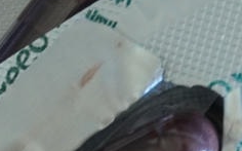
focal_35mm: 389
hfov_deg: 5.4
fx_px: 2563
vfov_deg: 3.4
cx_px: 185
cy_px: 237
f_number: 5.6
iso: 1250
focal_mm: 50
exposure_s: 1/20
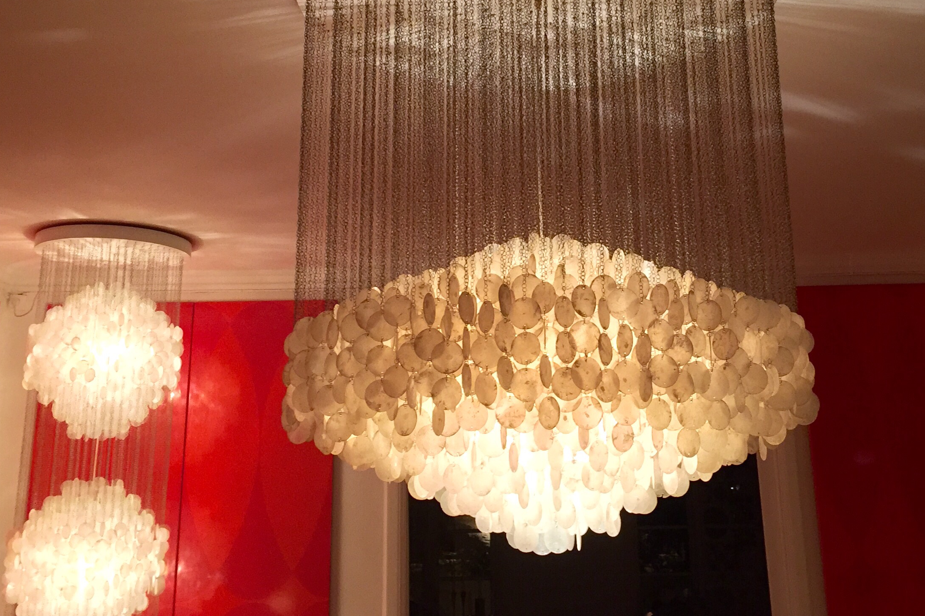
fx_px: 1156
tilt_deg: +14.7
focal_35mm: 45
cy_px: 180
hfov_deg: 43.5
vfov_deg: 29.5
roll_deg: +1.0
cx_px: 515
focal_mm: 4.15
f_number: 2.2
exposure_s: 1/20
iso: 250
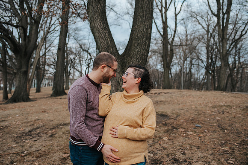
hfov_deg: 54.4
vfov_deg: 37.9
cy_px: 82
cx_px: 124
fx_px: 241
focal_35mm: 35
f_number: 3.2
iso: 100
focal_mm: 35
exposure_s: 1/400
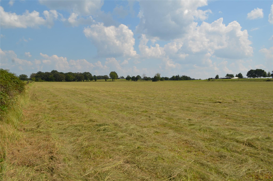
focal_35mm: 33
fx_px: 250
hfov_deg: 57.3
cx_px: 136
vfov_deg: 39.8
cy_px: 90
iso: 100
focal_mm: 22
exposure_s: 1/250
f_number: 8
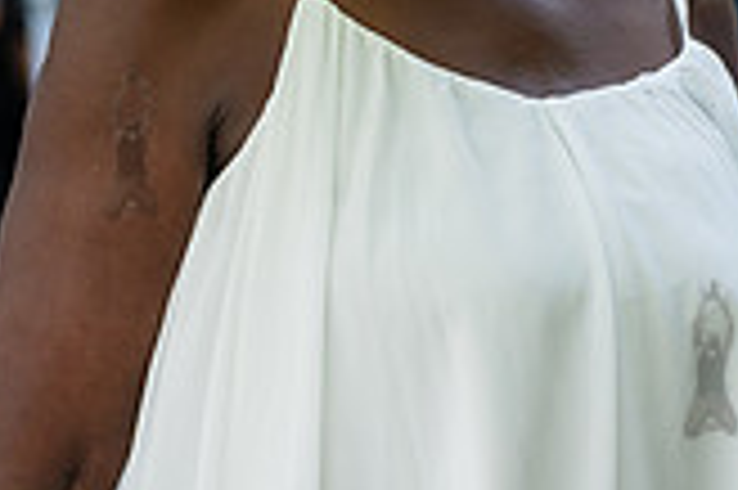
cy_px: -192
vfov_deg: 3.1
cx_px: 858
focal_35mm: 442
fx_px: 9052
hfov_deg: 4.7
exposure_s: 1/500
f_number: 4
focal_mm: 110
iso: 640
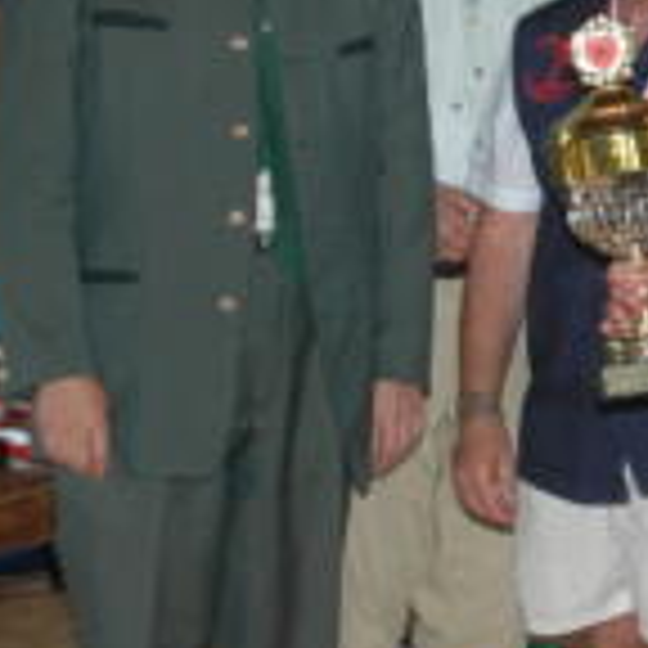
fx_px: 2626
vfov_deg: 14.0
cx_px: 652
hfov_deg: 13.9
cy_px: 130
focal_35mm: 124
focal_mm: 28
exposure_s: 1/60
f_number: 4
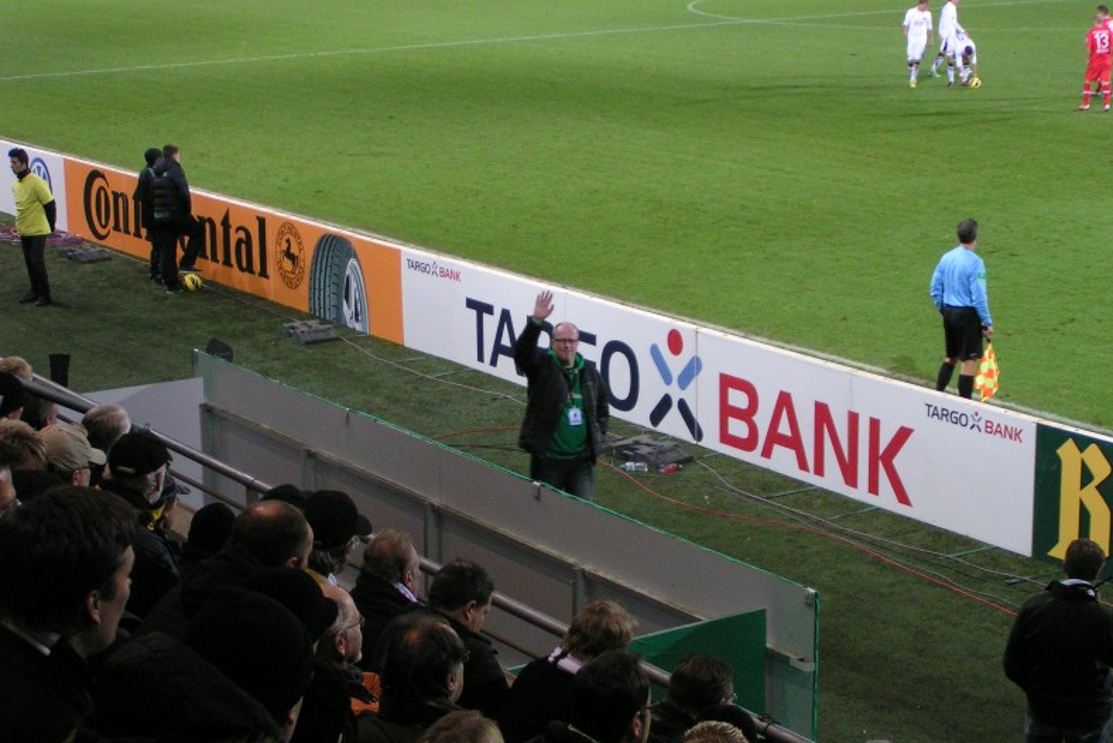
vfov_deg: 18.0
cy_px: 342
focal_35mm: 76
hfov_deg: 26.6
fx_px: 2350
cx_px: 555
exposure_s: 1/60
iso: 200
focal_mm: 11
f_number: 3.2
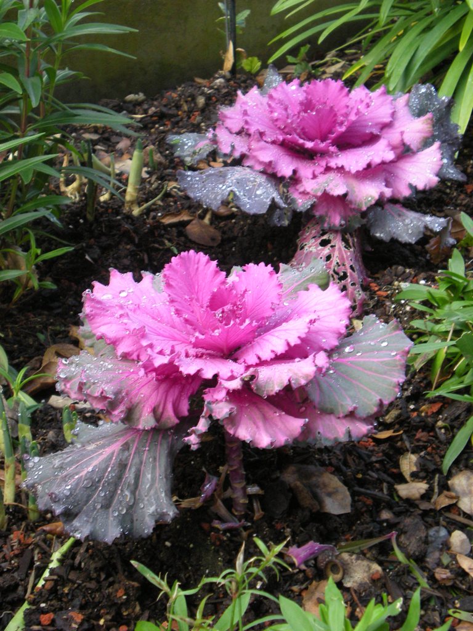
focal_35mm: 74
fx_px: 1348
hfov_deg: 19.9
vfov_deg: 26.3
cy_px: 316
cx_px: 236
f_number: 4.6
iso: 200
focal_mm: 12.3
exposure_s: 1/41.4
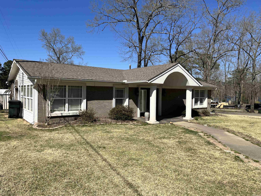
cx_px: 130
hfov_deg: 67.3
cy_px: 98
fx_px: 196
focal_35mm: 26
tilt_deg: -1.8
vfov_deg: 53.1
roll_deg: -2.0
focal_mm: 5.1
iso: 50
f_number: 1.6
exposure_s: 1/4651
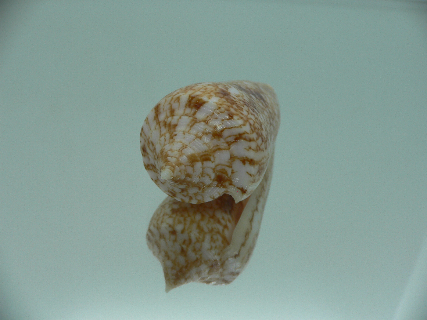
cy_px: 160
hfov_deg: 52.6
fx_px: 432
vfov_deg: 40.7
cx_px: 214
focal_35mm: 35
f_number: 2.8
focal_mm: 4.6
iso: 80
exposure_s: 1/60
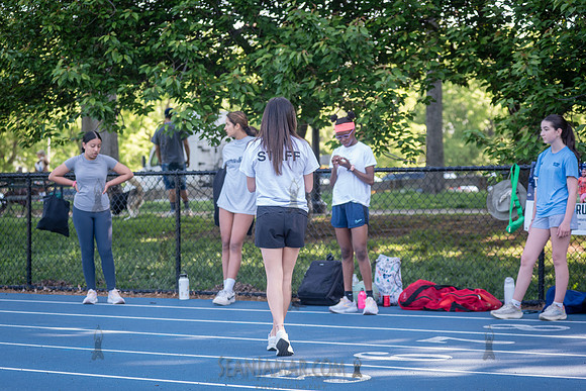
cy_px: 210
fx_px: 1502
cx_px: 272
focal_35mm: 92
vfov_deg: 14.8
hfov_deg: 22.1
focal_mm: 86
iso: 400
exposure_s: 1/320
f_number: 4
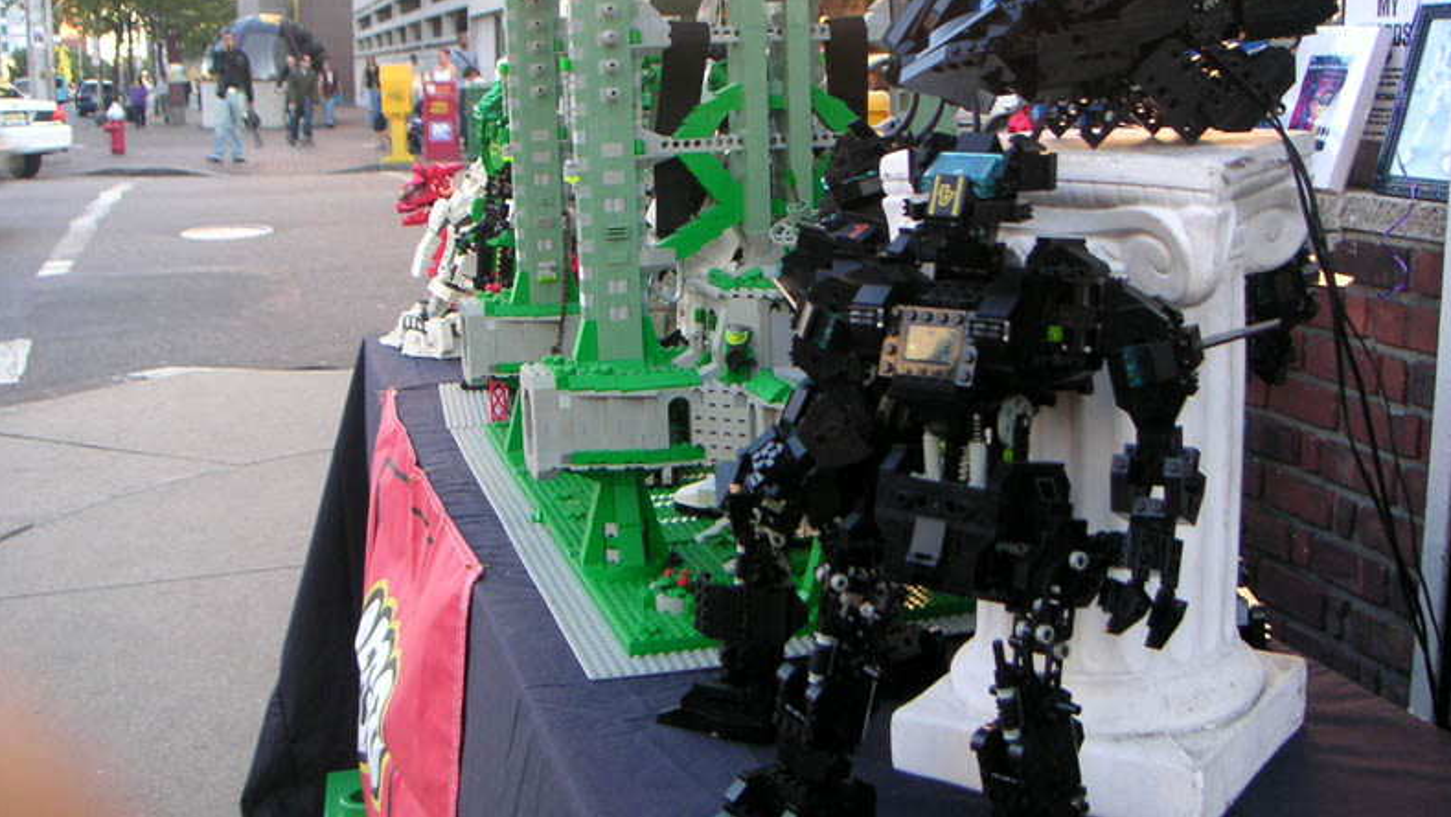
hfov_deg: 48.4
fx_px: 1616
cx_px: 730
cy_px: 383
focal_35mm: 42
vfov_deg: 28.3
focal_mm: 6
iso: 50
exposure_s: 1/45
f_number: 2.8
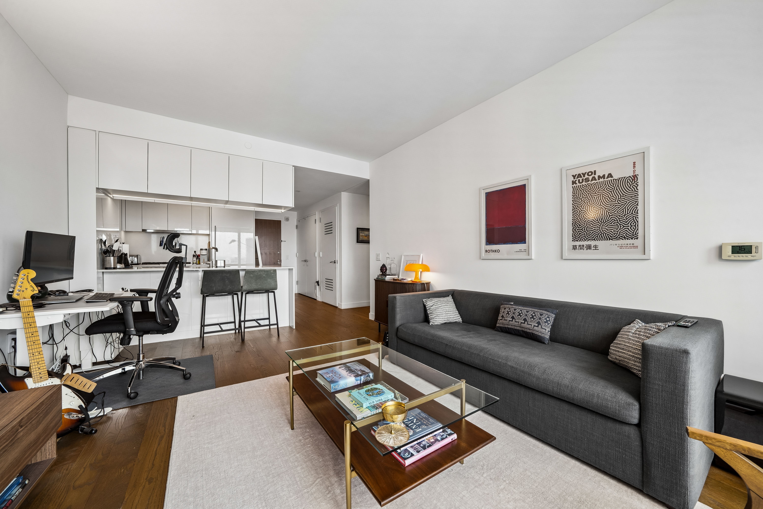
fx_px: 254
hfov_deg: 112.6
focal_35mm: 12
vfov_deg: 90.0
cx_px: 382
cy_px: 254
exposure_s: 1/5
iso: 100
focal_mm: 12
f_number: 10
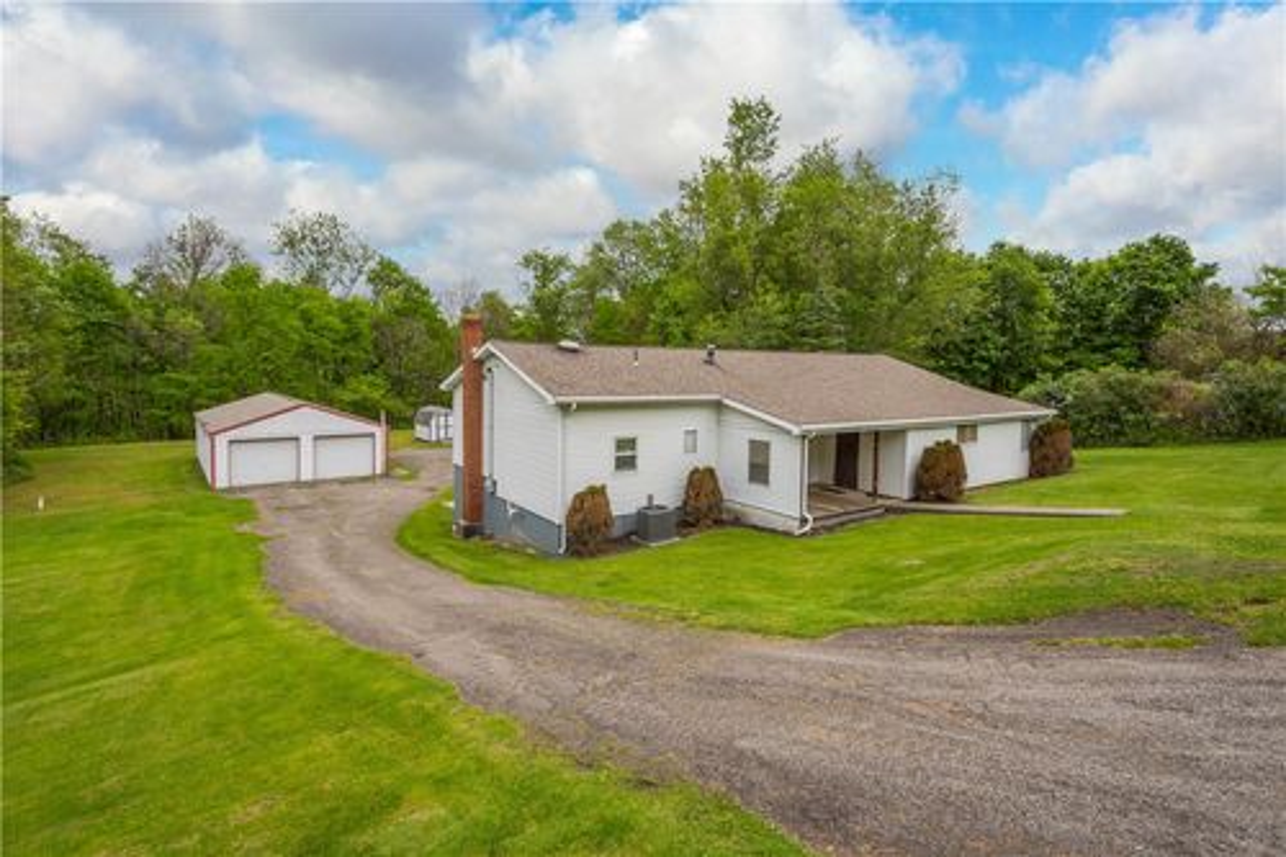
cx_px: 643
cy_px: 428
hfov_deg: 95.0
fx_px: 589
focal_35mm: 16
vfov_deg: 72.0
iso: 100
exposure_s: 1/250
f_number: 7.1
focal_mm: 11
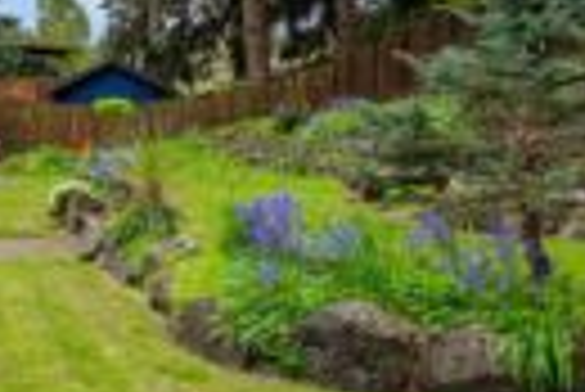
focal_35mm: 46
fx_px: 748
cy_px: 119
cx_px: -90
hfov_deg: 35.2
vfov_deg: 29.0
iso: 80
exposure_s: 1/80
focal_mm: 15
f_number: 7.1
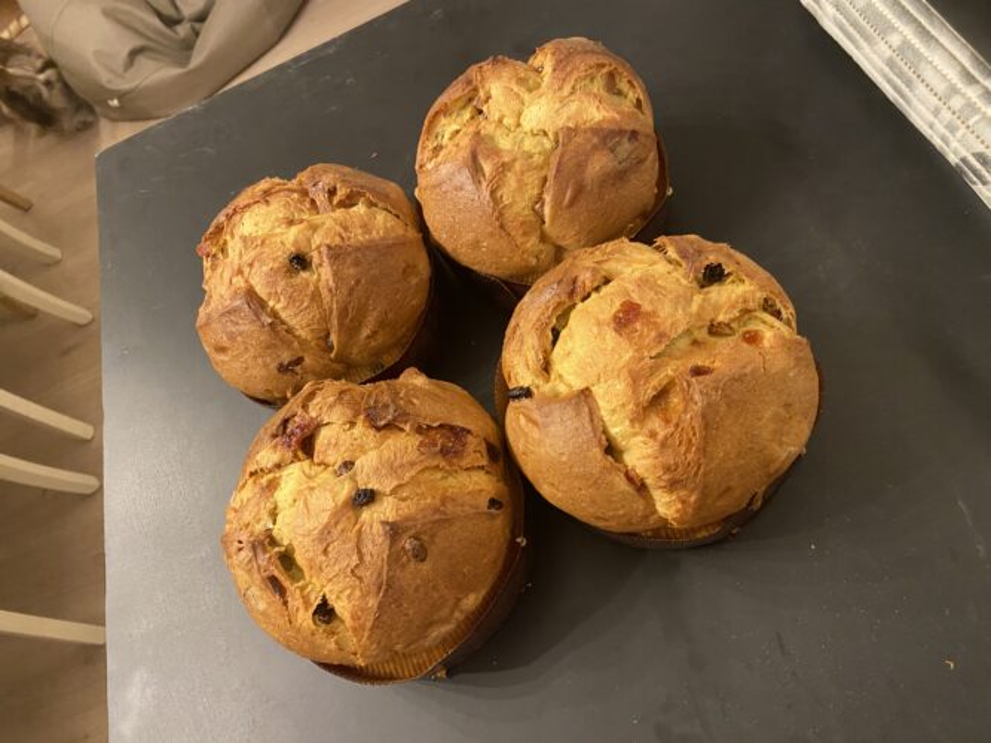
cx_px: 496
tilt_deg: -59.7
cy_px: 372
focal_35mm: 26
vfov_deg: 53.0
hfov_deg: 67.3
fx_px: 744
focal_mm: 4.25
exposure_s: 1/50
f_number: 1.8
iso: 400
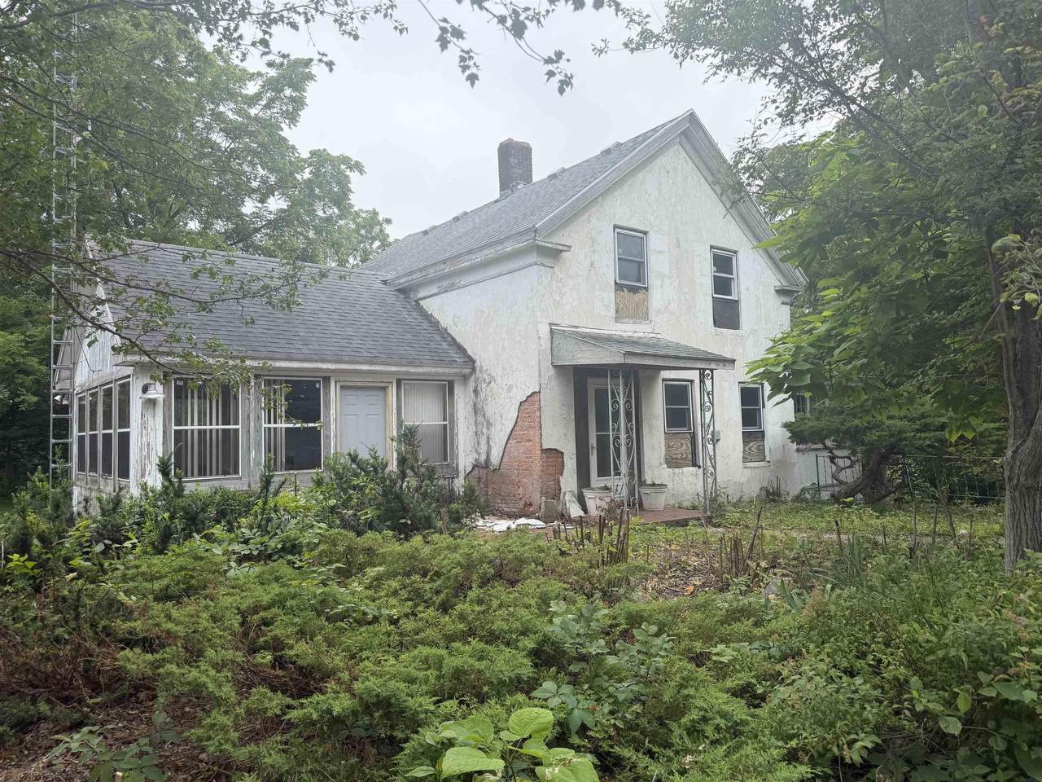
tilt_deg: +2.3
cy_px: 391
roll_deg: +2.5
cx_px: 521
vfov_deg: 56.8
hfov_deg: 71.6
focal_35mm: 24
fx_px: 722
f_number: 1.78
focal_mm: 6.76
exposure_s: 1/2232
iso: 100
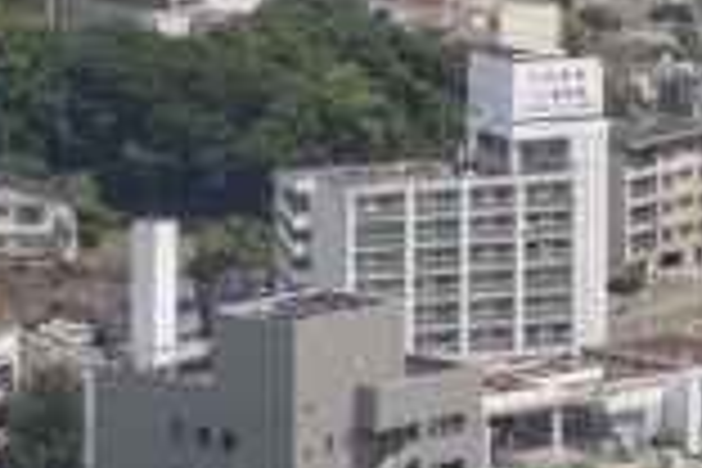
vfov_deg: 3.4
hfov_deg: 5.2
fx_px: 7702
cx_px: 9
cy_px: -520
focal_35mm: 395
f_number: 10
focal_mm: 60
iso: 100
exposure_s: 1/100
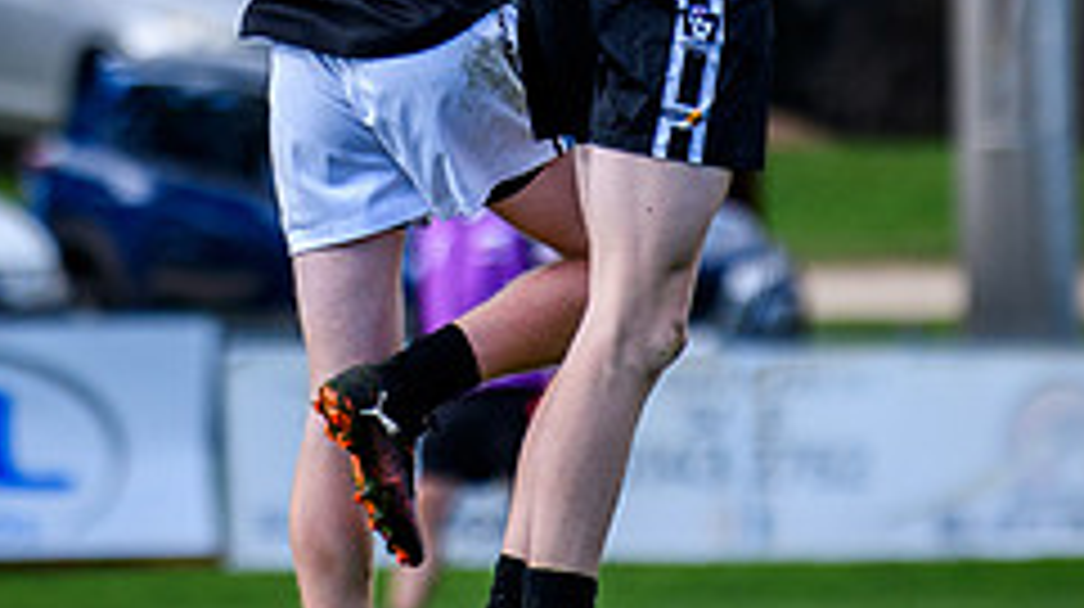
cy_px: -403
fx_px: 32132
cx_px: 408
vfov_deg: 1.1
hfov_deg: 1.9
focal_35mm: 1119
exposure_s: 1/2000
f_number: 2.8
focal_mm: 200
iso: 250
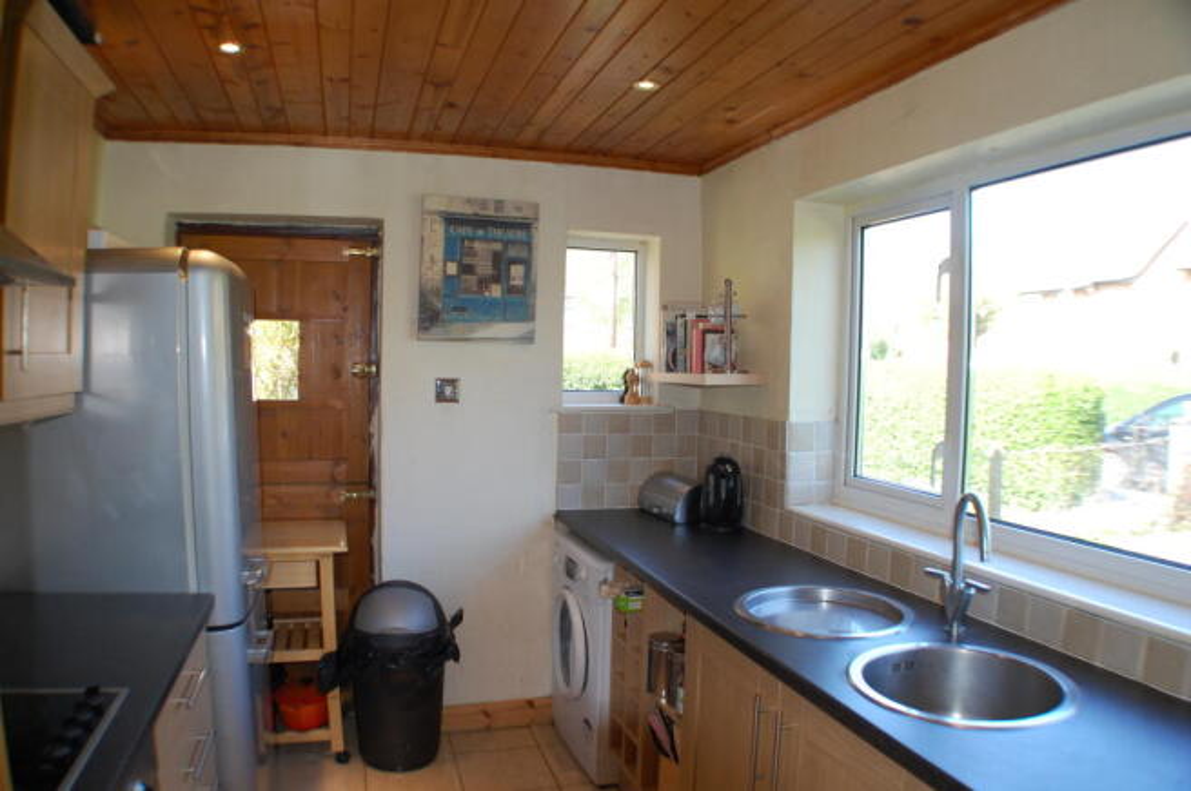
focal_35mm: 33
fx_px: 1091
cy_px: 396
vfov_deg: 39.9
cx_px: 596
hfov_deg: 57.3
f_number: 3.8
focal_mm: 22
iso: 400
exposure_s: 1/160
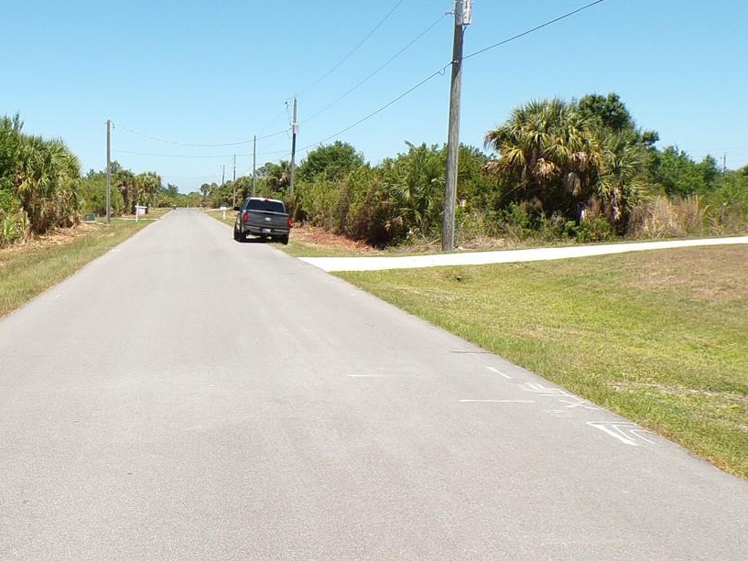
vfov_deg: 30.9
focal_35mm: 47
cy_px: 296
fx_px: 1016
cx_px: 216
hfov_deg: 39.6
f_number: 4.4
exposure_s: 1/550
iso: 100
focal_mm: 4.3
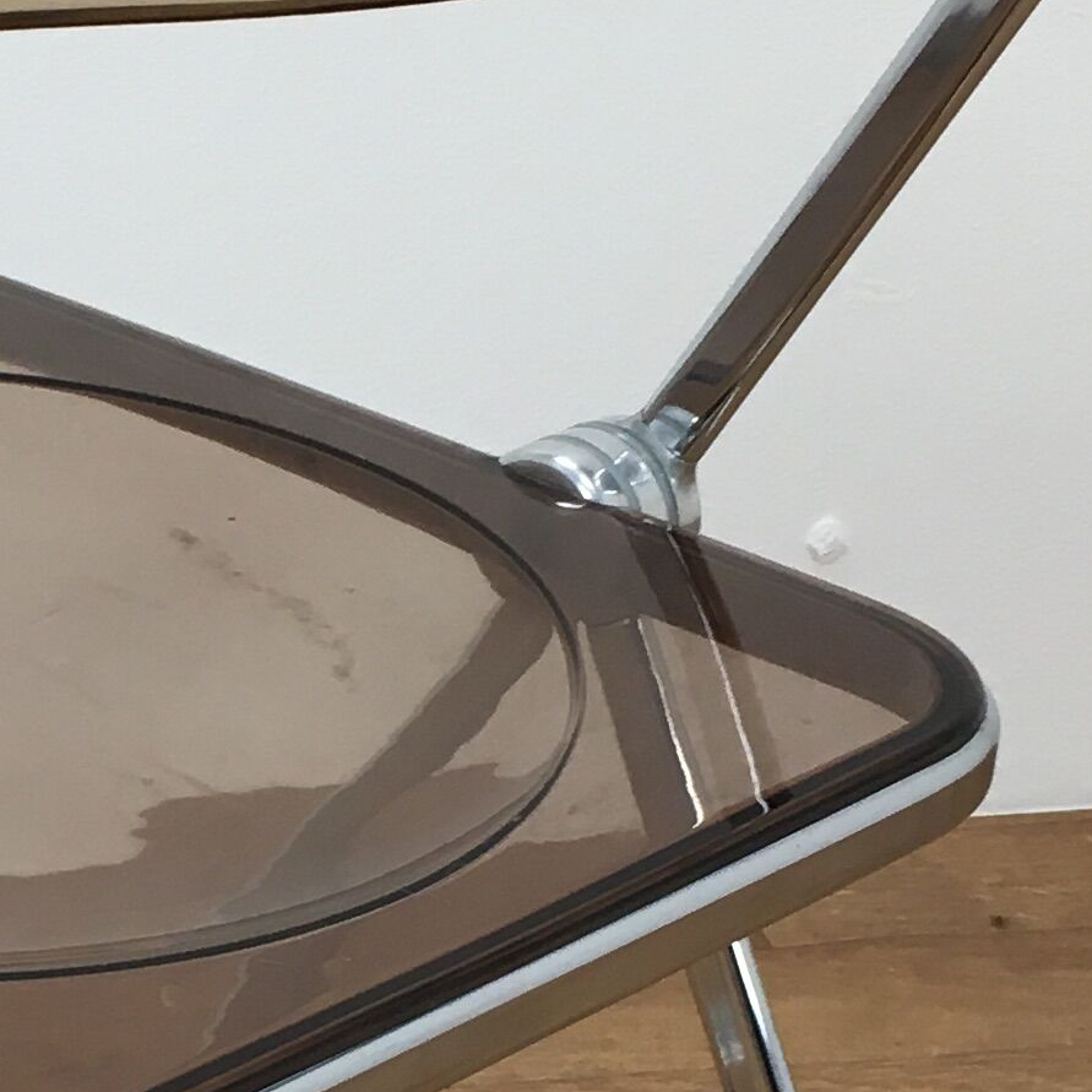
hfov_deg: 14.7
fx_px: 4140
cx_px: -59
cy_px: 898
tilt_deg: -25.1
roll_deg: +0.8
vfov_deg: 14.9
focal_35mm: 116
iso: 25
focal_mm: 4.15
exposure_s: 1/33
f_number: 2.2
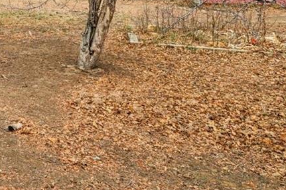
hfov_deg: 28.3
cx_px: -119
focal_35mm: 52
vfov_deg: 23.9
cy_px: -32
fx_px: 413
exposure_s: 1/15
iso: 72
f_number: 8
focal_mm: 14
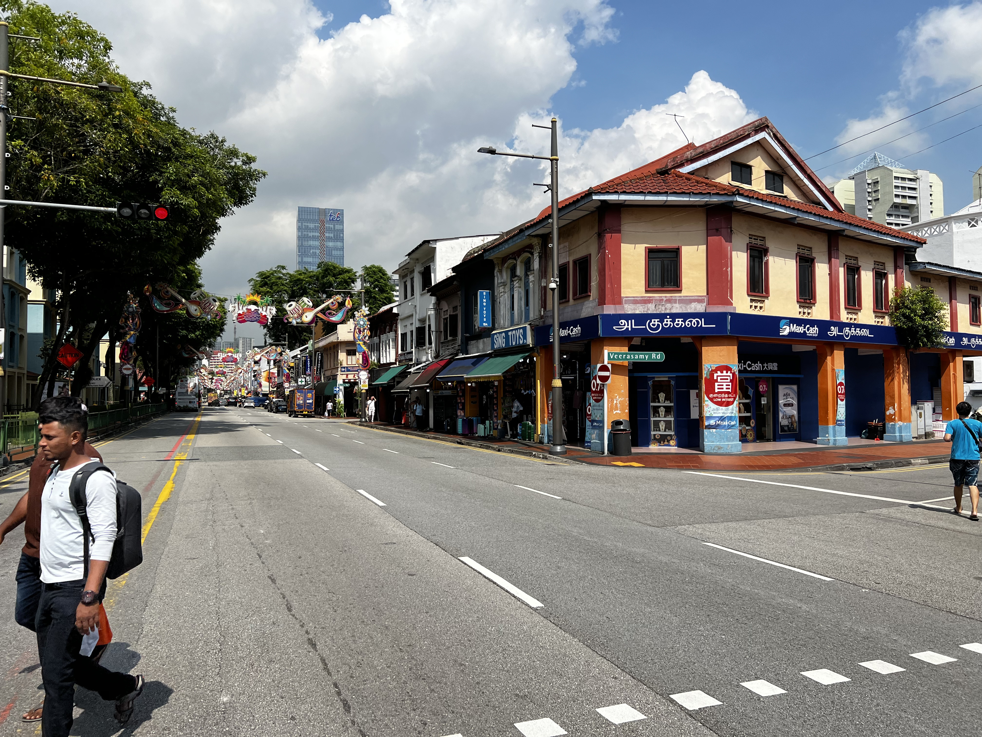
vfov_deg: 53.1
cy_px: 368
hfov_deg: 67.3
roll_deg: +2.5
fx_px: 738
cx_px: 491
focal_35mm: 26
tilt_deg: +0.9
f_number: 1.5
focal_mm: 5.7
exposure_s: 1/5882
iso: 50
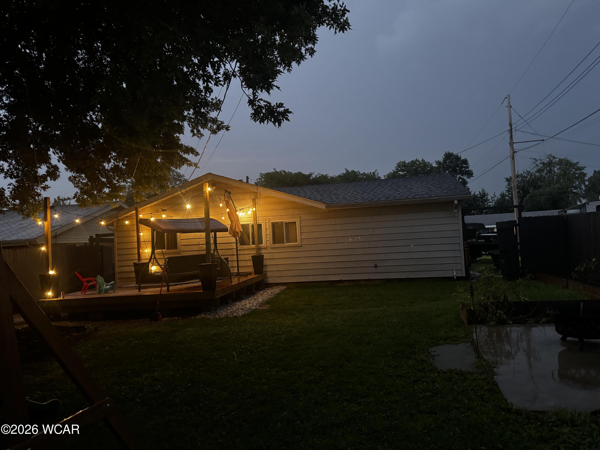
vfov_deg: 56.8
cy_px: 225
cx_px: 300
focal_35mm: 24
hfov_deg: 71.6
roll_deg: +4.3
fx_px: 416
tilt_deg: +0.8
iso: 1000
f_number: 1.78
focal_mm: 6.76
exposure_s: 1/30
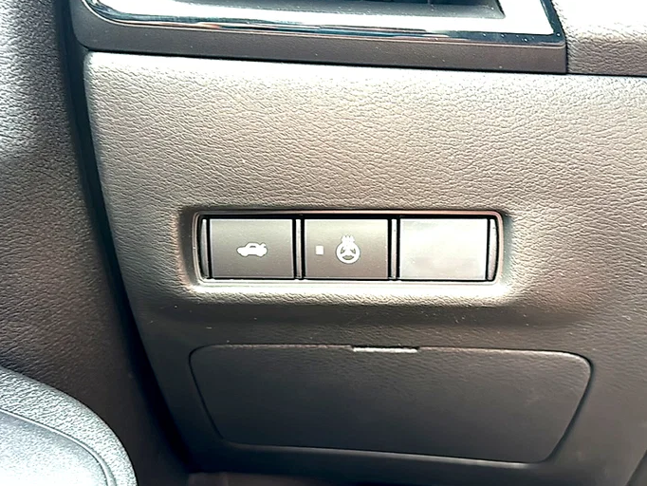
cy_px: 243
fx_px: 729
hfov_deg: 47.8
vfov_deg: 36.8
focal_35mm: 39
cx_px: 316
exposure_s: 1/48
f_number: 1.78
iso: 100
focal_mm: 6.86
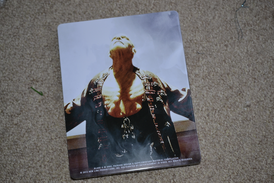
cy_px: 92
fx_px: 457
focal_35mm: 60
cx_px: 137
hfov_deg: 33.4
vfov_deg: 22.6
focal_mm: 40
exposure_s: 1/60
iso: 250
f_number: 3
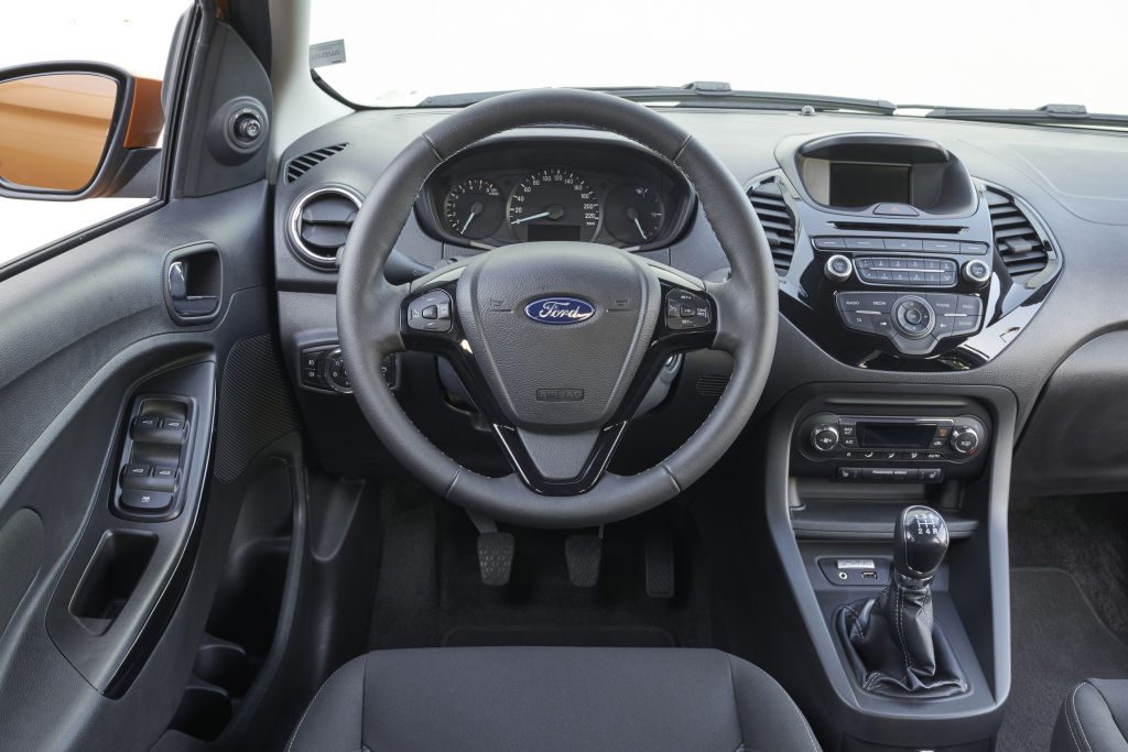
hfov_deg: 54.4
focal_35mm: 35
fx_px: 1097
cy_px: 376
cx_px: 564
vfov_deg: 37.9
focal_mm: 35
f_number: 16
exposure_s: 1
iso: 100
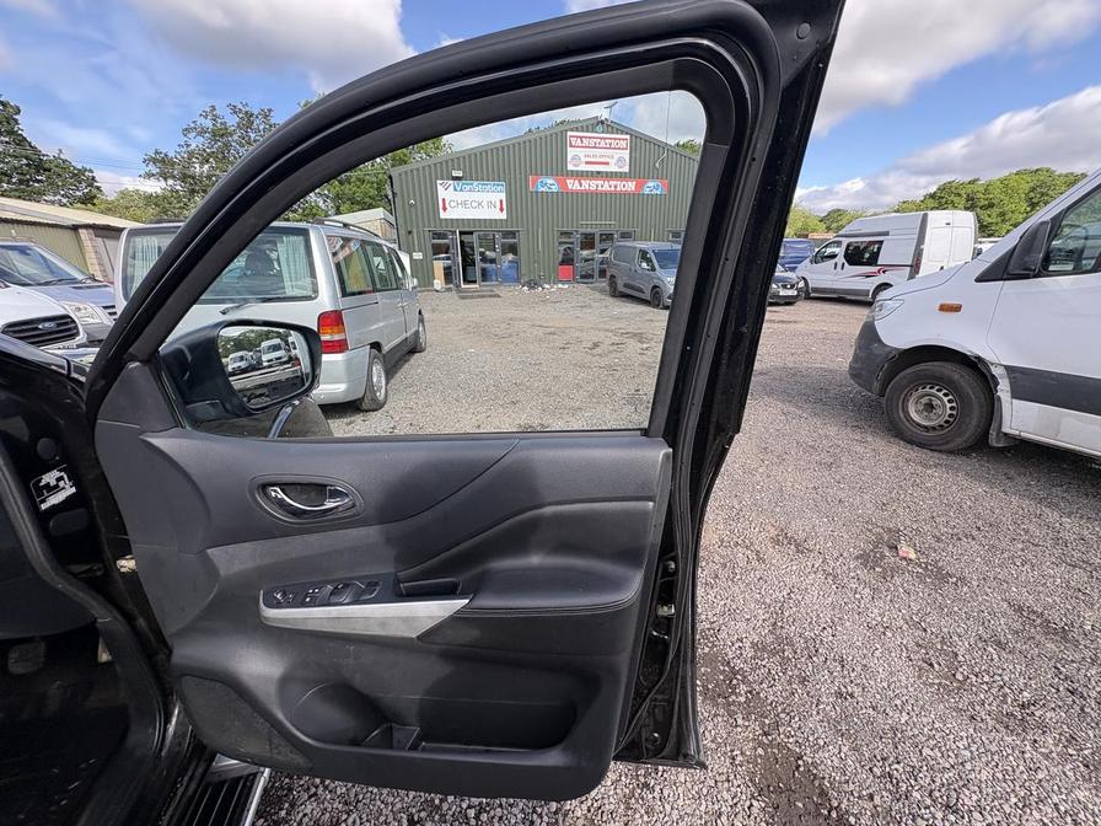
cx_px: 550
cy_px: 413
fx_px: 445
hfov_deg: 102.1
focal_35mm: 14
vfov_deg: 85.7
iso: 40
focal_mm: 2.22
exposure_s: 1/368
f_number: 2.2
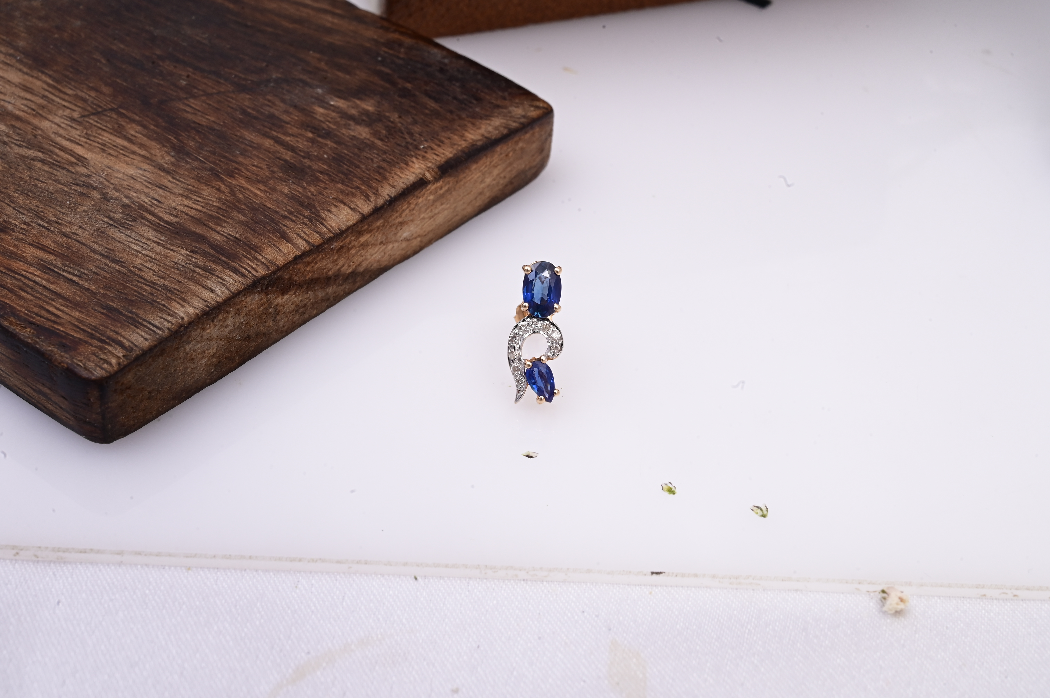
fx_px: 2040
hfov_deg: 28.9
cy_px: 349
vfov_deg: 19.4
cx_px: 525
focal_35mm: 70
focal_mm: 70
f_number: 22
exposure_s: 1/100
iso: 640
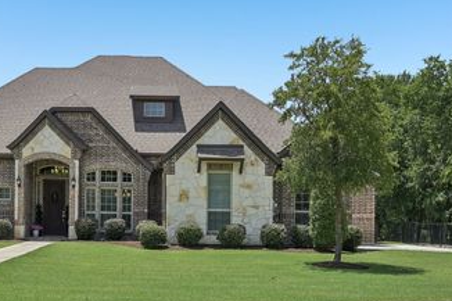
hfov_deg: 41.8
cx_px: 128
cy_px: 162
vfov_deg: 29.2
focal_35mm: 46
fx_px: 577
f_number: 8
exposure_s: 1/1000
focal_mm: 30
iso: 400
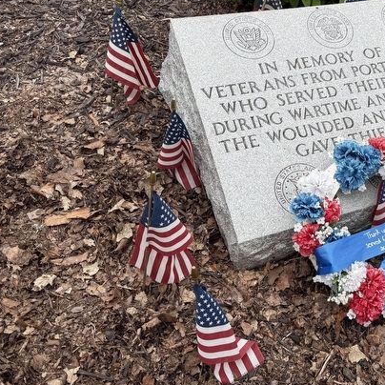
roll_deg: -9.6
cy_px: 150
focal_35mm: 42
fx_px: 528
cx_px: 323
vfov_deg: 39.8
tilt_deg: -44.8
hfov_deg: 38.1
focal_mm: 6.76
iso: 80
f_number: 1.78
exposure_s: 1/1046
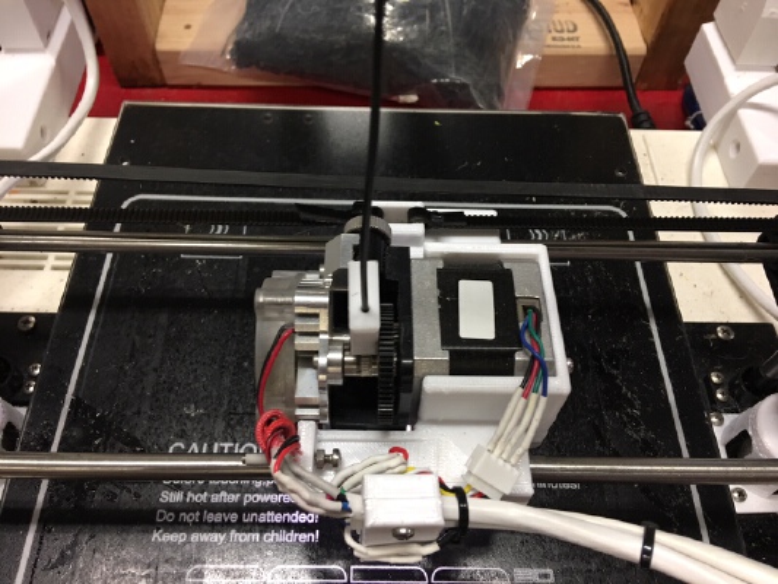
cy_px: 292
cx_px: 389
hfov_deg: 61.6
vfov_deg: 48.2
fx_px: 652
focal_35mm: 29
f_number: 2.2
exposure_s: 1/15
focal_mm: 4.15
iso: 40
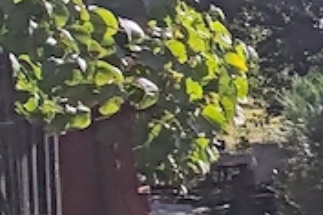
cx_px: 867
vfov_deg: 14.4
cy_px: 204
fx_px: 843
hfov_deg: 13.0
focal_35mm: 94
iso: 50
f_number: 2.2
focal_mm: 1.96
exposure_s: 1/2300
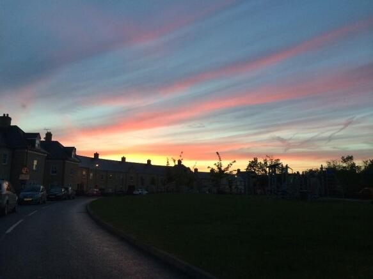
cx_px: 186
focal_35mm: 30
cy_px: 140
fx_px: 323
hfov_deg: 60.0
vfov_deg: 46.8
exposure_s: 1/30
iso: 40
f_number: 2.2
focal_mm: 4.12
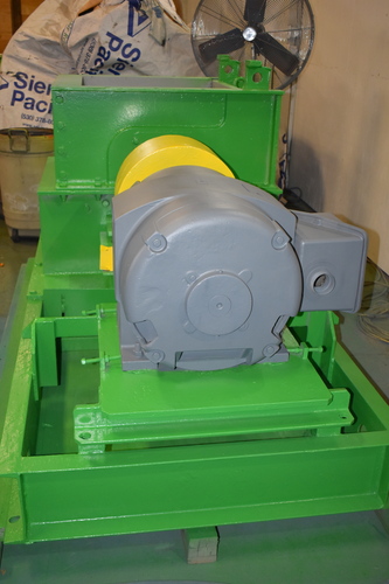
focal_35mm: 38
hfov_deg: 35.5
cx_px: 194
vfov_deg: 51.3
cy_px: 292
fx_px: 608
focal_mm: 25
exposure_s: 1/200
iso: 800
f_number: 4
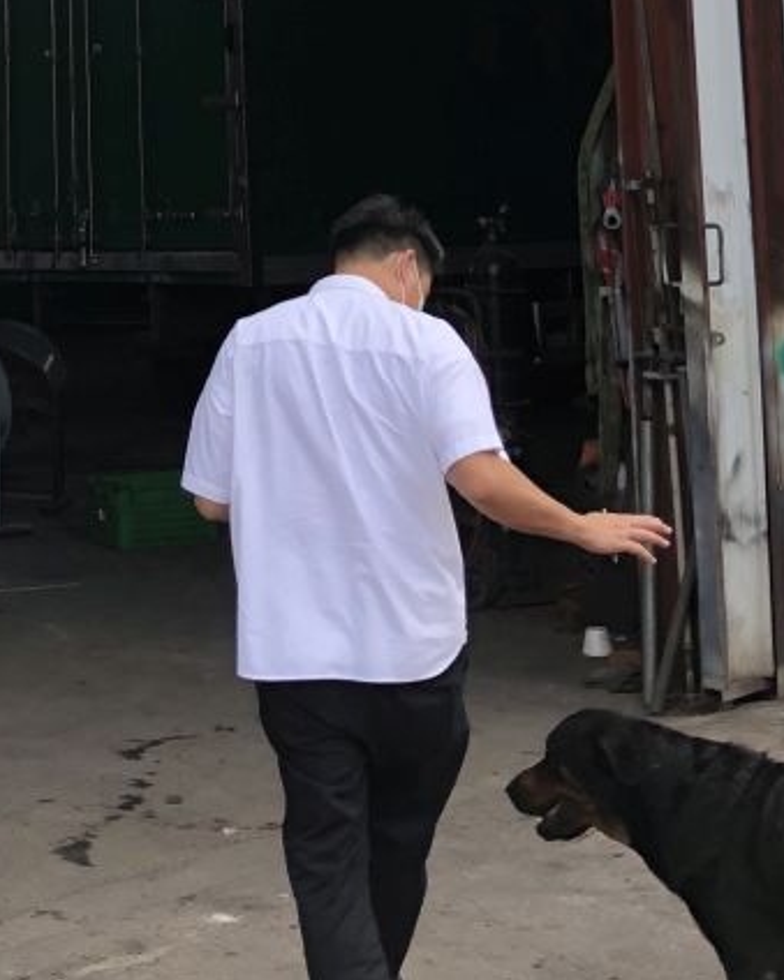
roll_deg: +0.6
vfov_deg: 20.9
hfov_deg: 17.6
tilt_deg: +9.2
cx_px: 58
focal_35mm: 86
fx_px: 2495
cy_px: -170
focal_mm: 3.99
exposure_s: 1/342
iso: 20
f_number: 1.8
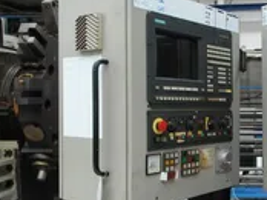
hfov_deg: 34.1
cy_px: 120
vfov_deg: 27.4
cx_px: 244
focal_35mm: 53
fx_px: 408
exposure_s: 1/45
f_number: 2.8
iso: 200
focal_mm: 4.1
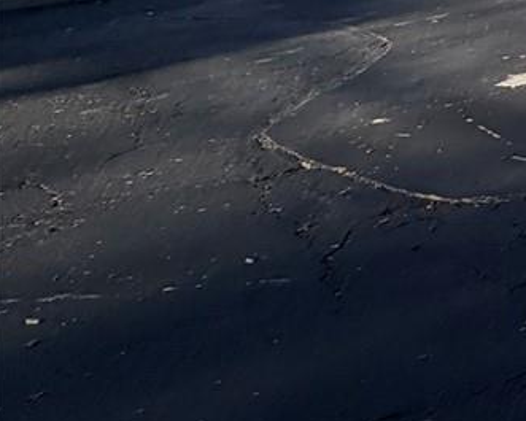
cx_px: 1263
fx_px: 1028
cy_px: -294
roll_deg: -1.2
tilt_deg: +4.1
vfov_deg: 18.9
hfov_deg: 15.2
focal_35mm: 66
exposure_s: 1/770
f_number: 2.2
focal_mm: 2.22
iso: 40
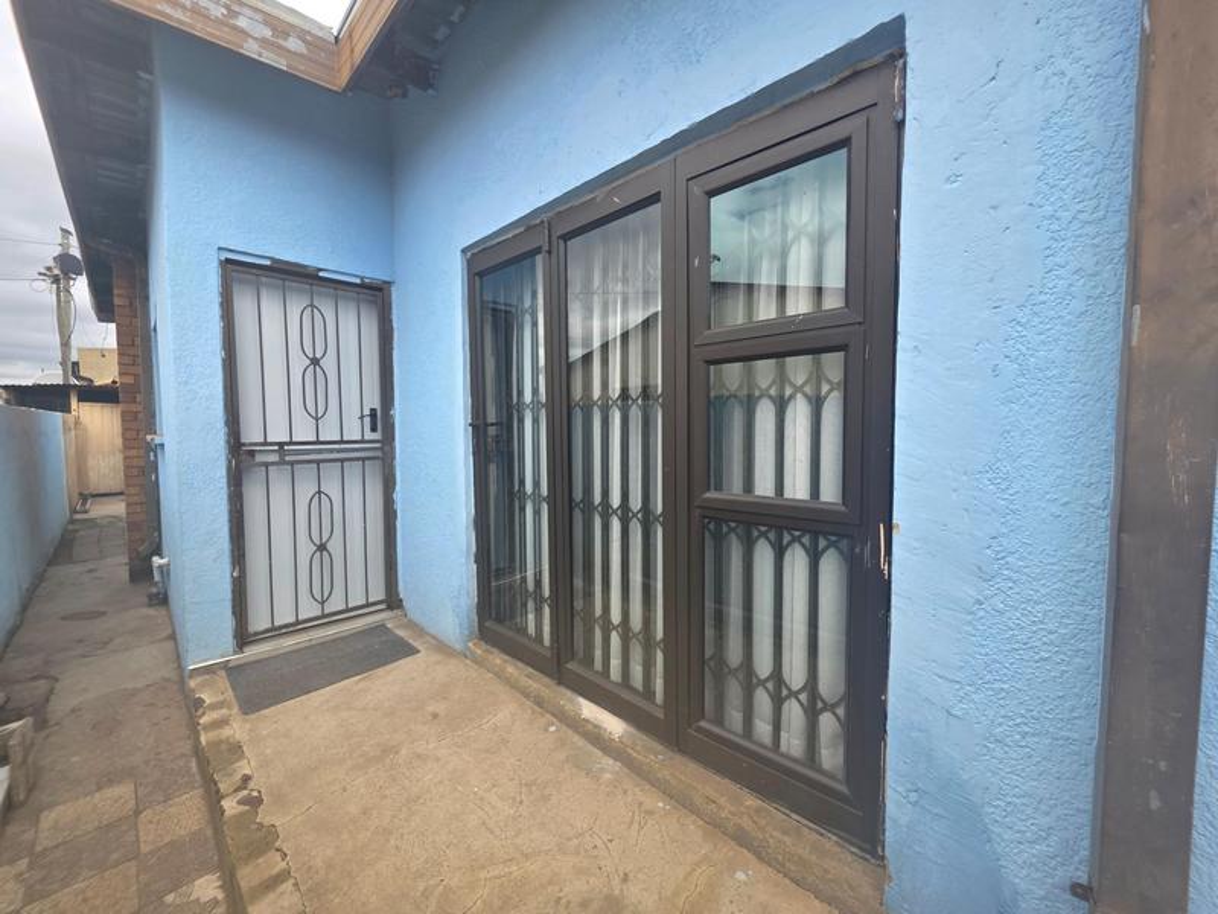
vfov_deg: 89.9
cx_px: 609
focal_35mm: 13
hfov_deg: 106.2
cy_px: 457
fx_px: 457
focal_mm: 2.2
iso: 40
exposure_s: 1/1111
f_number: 1.9
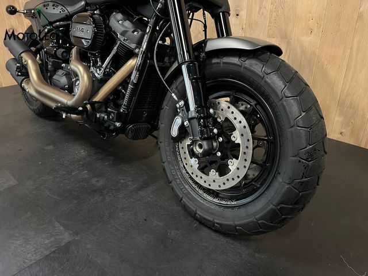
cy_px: 138
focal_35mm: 26
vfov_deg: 53.1
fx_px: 276
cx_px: 184
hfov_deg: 67.3
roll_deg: +0.7
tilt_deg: -25.7
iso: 640
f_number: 1.6
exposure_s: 1/25
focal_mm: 5.1
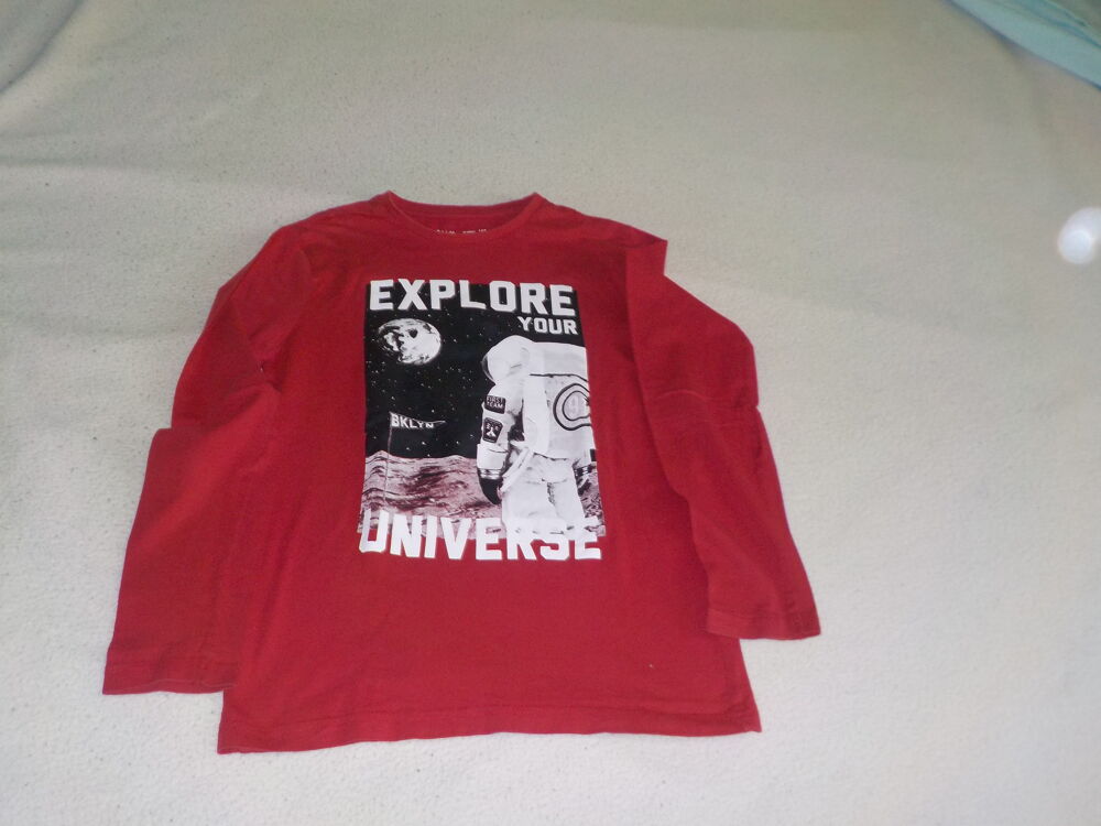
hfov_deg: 60.0
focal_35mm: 30
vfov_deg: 46.8
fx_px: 954
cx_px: 550
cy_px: 413
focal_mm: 4.1
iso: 200
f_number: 3.3
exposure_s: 1/30
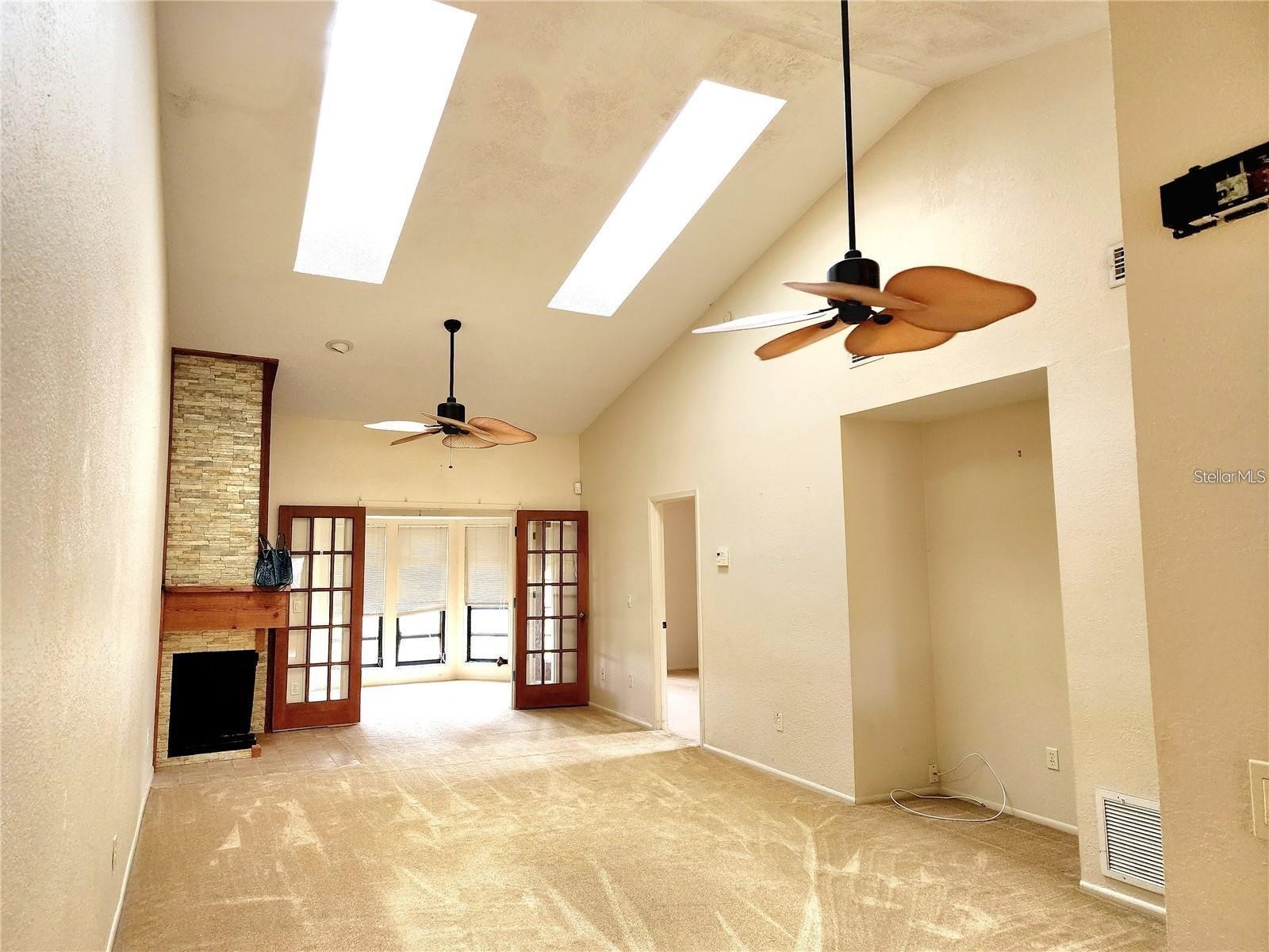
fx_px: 843
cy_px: 476
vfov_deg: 58.9
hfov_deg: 73.9
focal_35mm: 23
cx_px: 634
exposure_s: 1/120
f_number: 1.8
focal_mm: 6.4
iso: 320
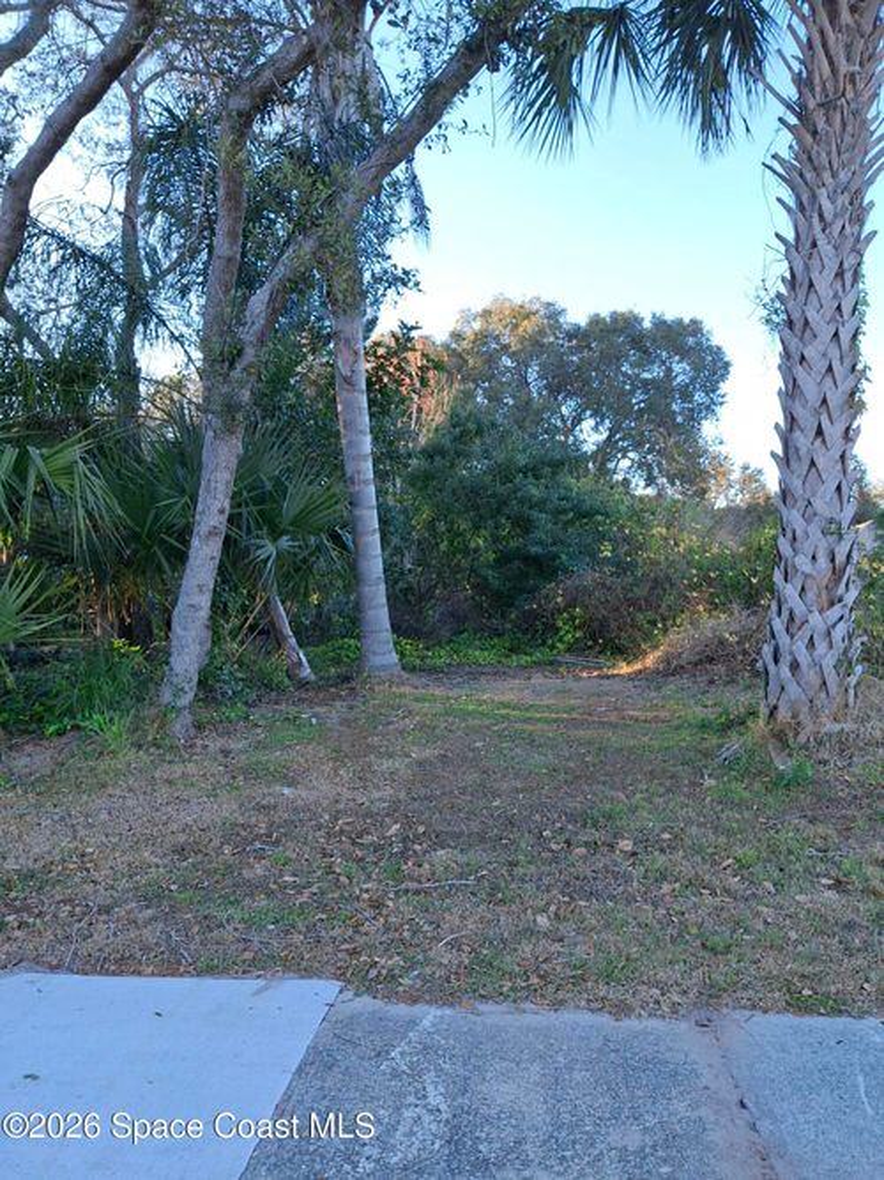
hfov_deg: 54.9
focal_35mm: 25
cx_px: 442
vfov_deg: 69.4
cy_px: 590
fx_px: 852
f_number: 1.8
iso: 25
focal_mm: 4.69
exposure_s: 1/178
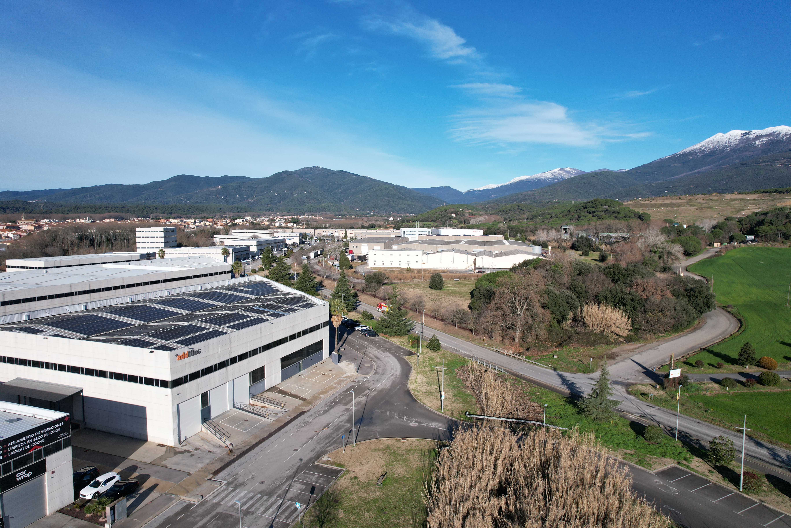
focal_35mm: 22
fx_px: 483
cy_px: 264
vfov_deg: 57.2
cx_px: 396
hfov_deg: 78.6
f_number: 2.8
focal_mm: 8.38
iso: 130
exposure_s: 1/2500
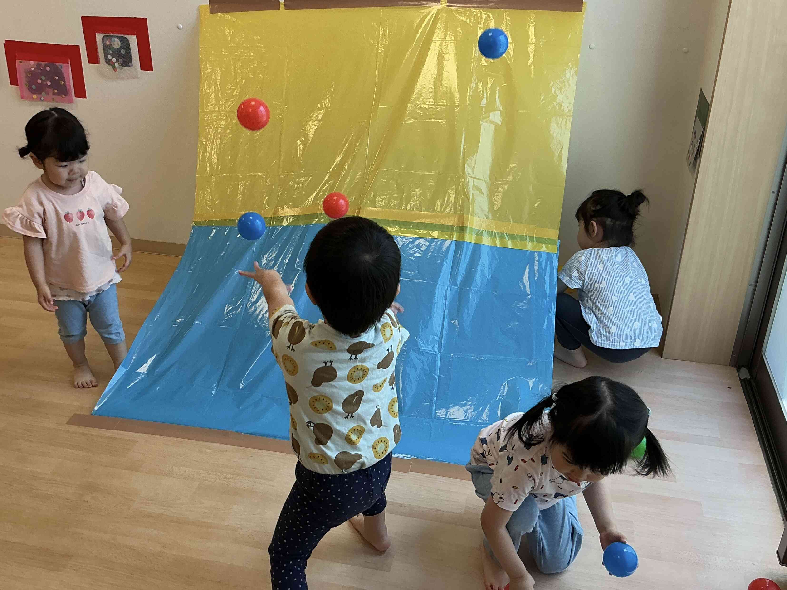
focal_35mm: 29
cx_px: 394
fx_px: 659
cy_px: 295
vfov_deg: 48.2
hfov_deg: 61.7
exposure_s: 1/120
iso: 25
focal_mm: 3
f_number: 1.8
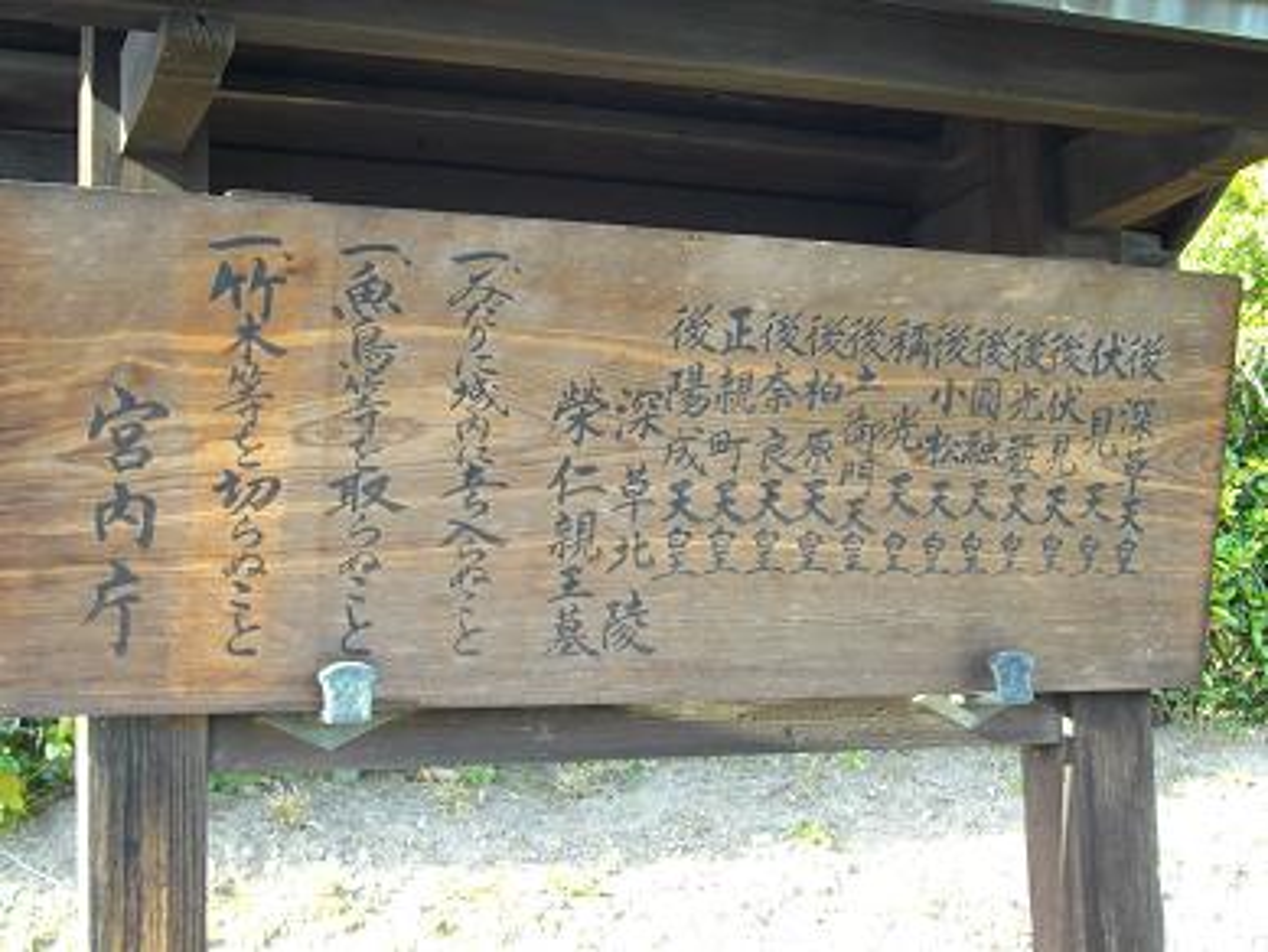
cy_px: 476
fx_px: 1832
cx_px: 634
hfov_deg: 38.2
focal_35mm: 50
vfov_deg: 29.1
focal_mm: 8.8
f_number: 3.6
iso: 200
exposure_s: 1/80
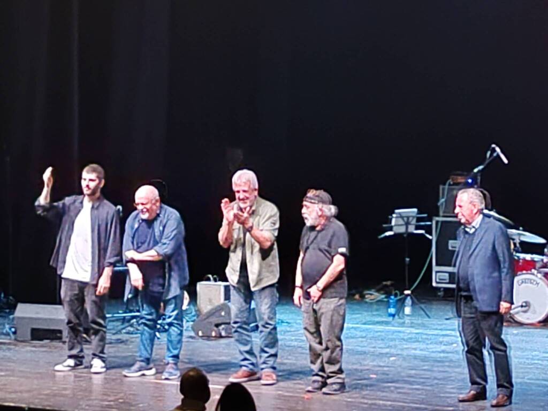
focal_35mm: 136
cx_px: 274
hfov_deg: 14.5
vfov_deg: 10.9
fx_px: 2153
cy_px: 206
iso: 2000
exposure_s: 1/33
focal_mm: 6.12
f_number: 1.9
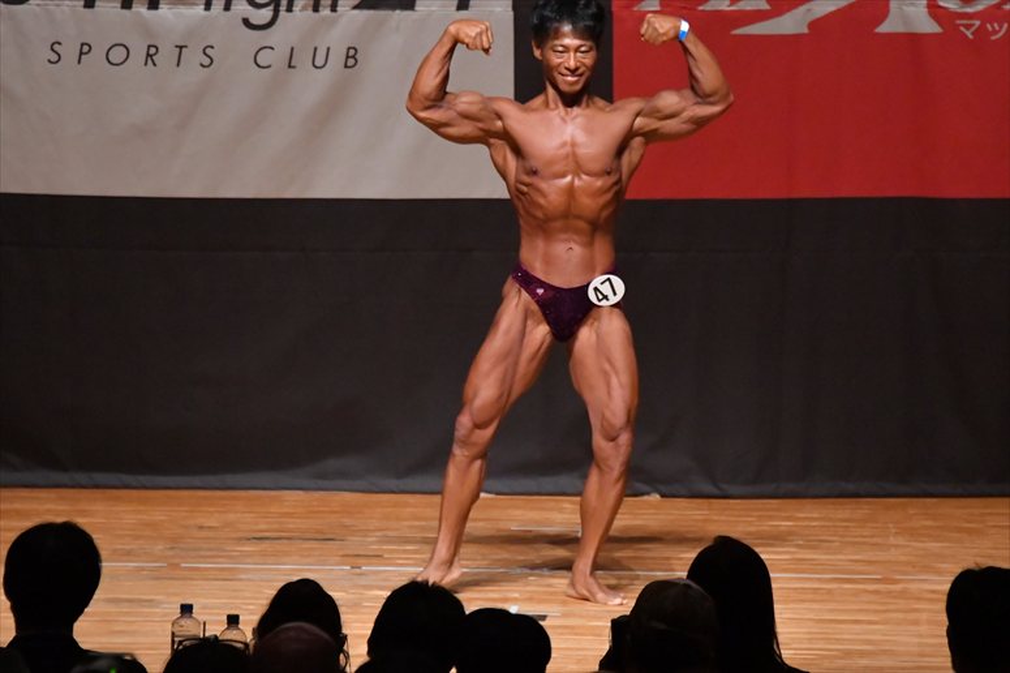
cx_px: 505
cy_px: 336
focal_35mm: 300
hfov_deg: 6.9
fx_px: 8413
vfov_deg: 4.6
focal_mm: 200
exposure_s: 1/400
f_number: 5.6
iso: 10000
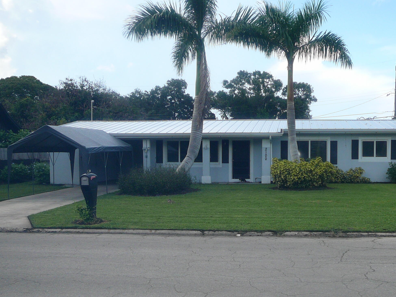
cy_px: 189
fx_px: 526
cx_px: 253
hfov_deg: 40.9
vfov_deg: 31.4
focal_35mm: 46
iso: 80
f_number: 2.8
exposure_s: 1/640
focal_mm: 5.2
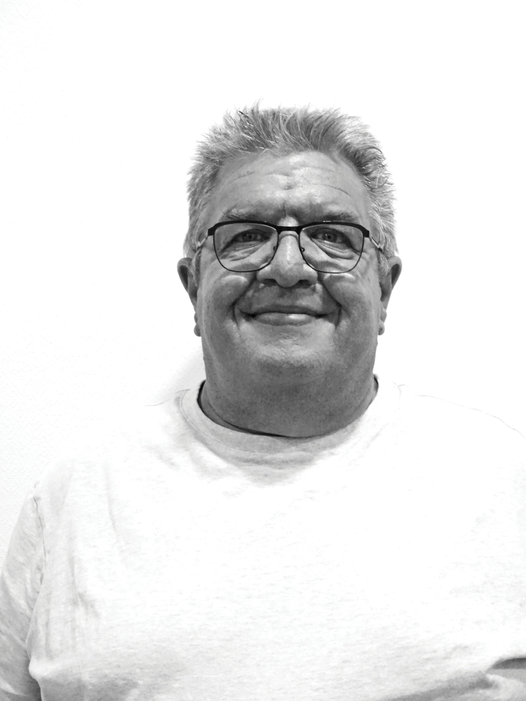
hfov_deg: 26.1
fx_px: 1135
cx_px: 263
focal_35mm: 56
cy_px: 350
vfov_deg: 34.3
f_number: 4.5
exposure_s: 1/60
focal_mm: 9.52
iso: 640
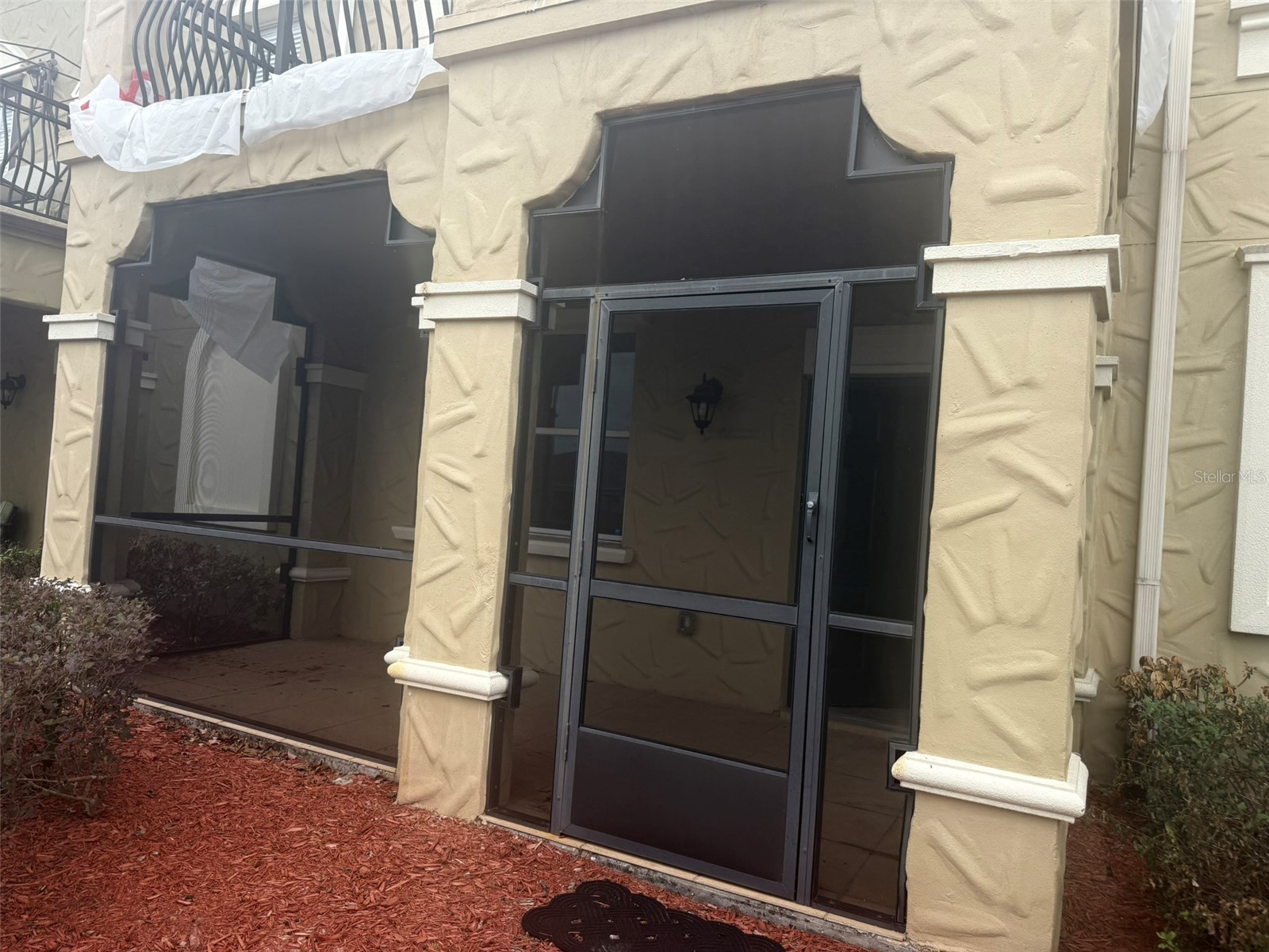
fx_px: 880
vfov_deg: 56.8
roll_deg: -4.8
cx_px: 634
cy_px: 476
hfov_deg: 71.6
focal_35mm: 24
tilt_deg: +1.5
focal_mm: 6.76
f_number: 1.78
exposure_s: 1/1553
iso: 100
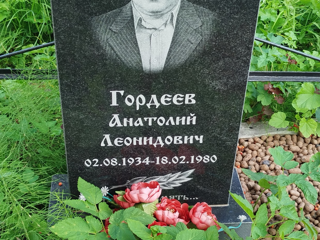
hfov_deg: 34.3
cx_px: 145
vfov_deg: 26.1
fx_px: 518
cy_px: 128
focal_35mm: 56
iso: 80
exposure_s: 1/100
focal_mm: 5.31
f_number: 1.7
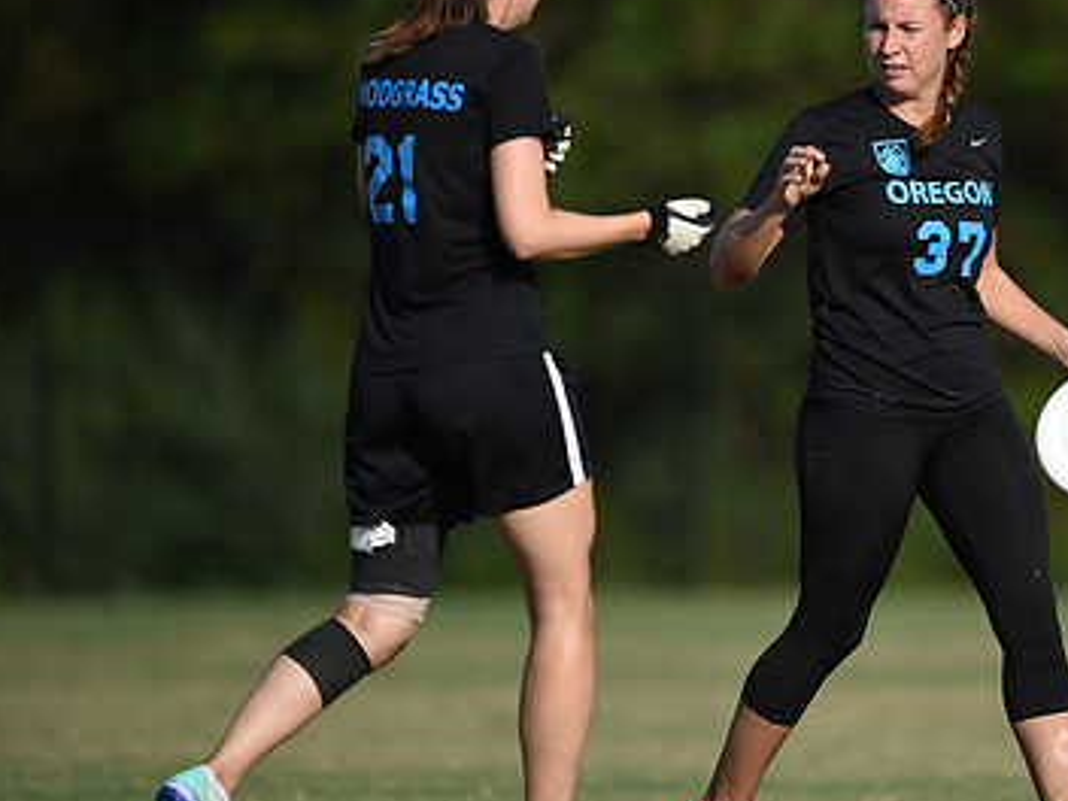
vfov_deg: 2.3
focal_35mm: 633
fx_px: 19530
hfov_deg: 3.1
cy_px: 294
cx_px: 862
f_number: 2.8
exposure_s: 1/2000
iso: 100
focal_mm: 400
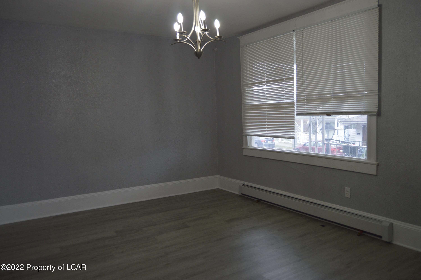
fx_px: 315
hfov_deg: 67.4
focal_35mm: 27
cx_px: 210
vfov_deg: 47.8
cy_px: 140
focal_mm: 18
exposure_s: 1/80
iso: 400
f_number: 3.5
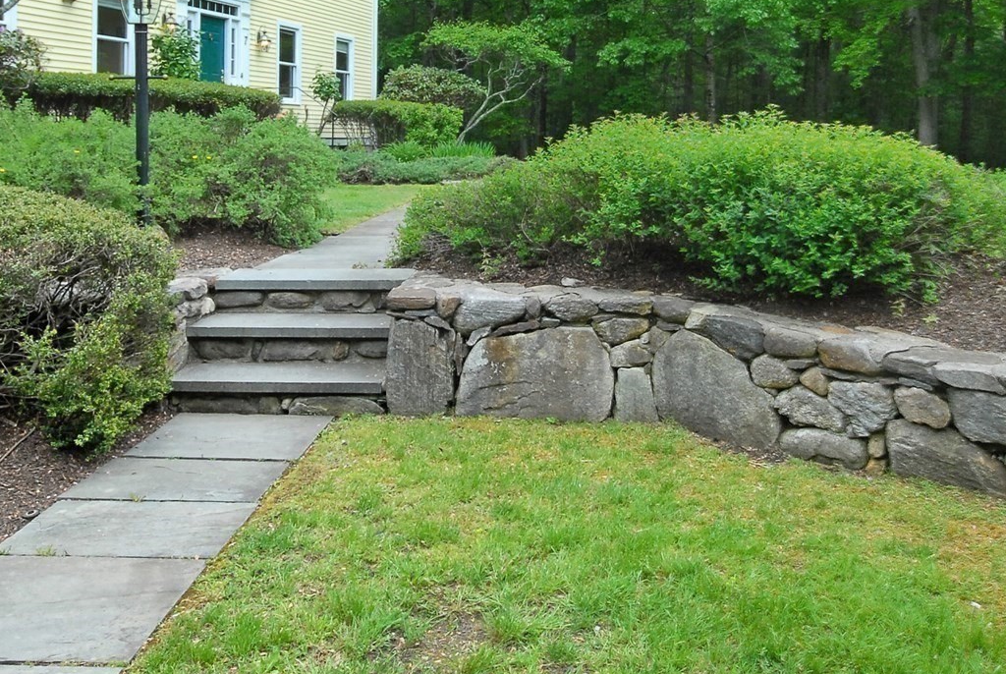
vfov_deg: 37.7
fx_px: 923
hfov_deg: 57.2
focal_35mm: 33
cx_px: 503
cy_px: 78
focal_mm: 11
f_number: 10
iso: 400
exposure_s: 1/100
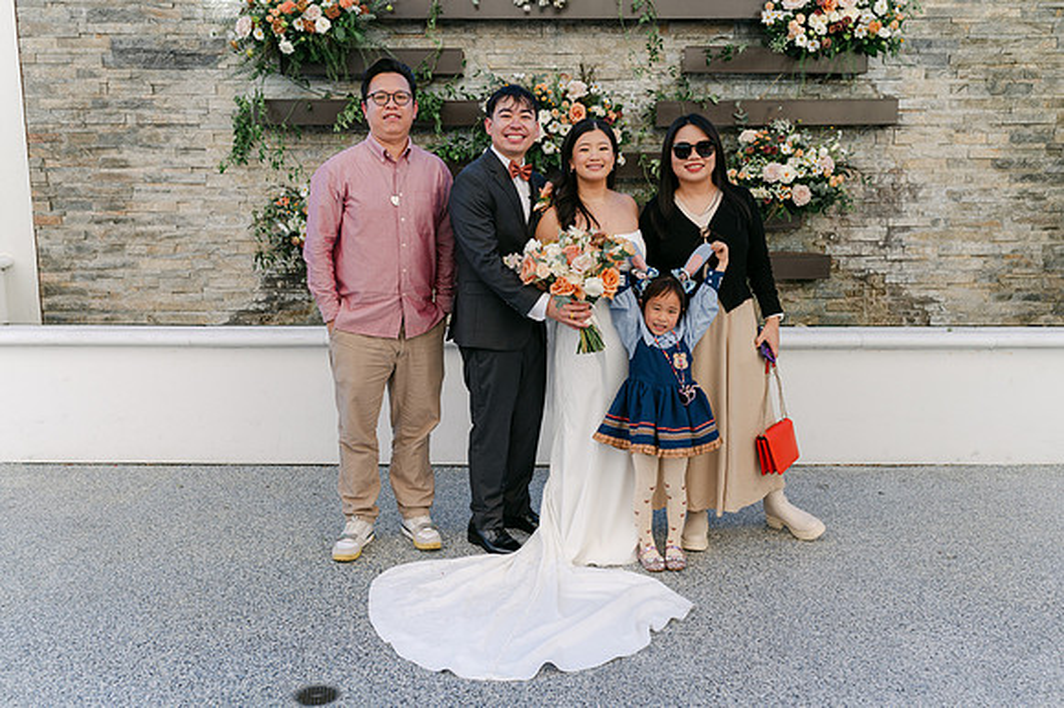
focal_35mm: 35
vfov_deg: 37.8
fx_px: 1034
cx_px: 532
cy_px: 354
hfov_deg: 54.5
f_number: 4
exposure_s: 1/800
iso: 100
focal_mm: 35
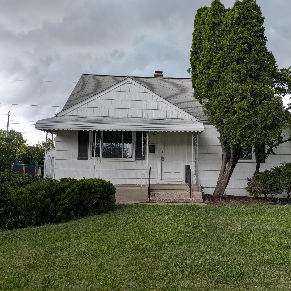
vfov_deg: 55.6
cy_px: 142
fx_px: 276
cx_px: 167
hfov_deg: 55.4
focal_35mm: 29
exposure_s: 1/214
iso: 36
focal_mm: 4.53
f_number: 1.7
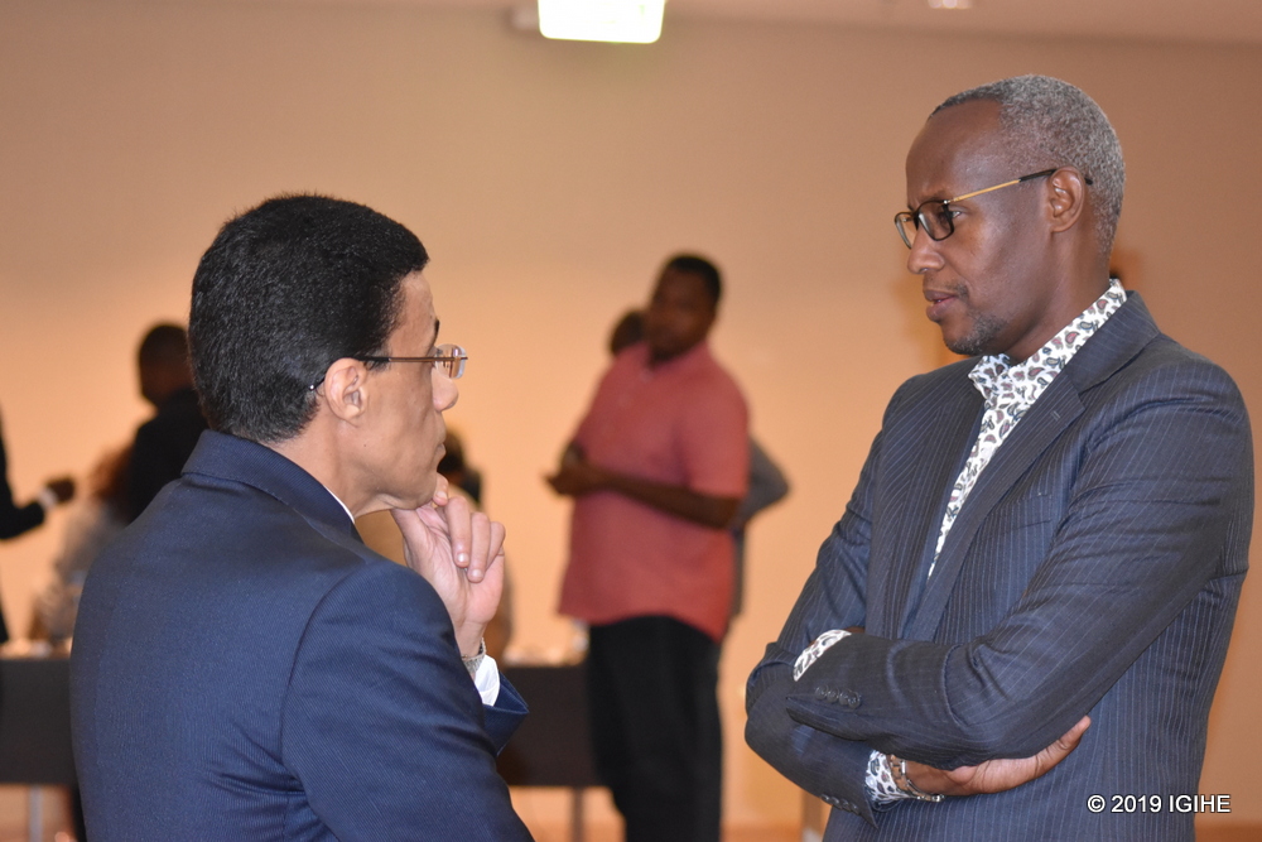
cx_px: 631
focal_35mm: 105
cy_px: 421
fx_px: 3681
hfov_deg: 19.5
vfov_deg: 13.0
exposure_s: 1/60
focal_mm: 70
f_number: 4
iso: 2800
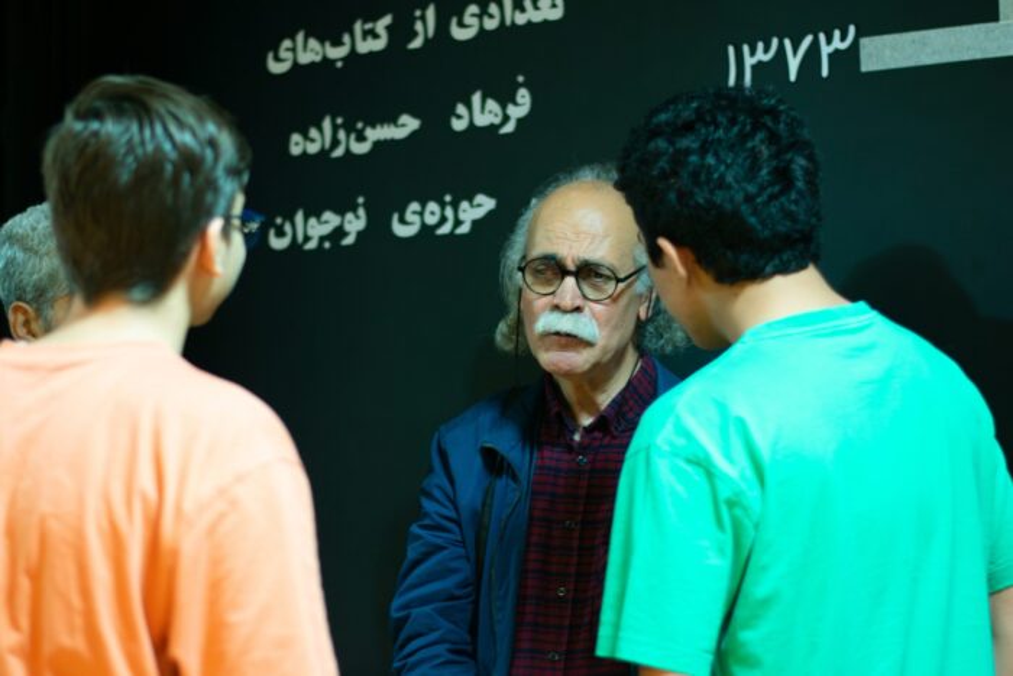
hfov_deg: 27.0
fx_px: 2111
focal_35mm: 75
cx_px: 506
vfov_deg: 18.2
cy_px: 338
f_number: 1.8
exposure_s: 1/160
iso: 640
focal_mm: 50
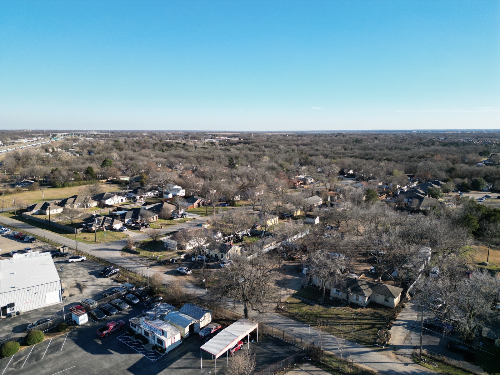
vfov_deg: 56.8
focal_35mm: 24
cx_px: 250
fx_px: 347
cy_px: 188
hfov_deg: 71.6
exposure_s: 1/2000
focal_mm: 6.72
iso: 150
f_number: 1.7
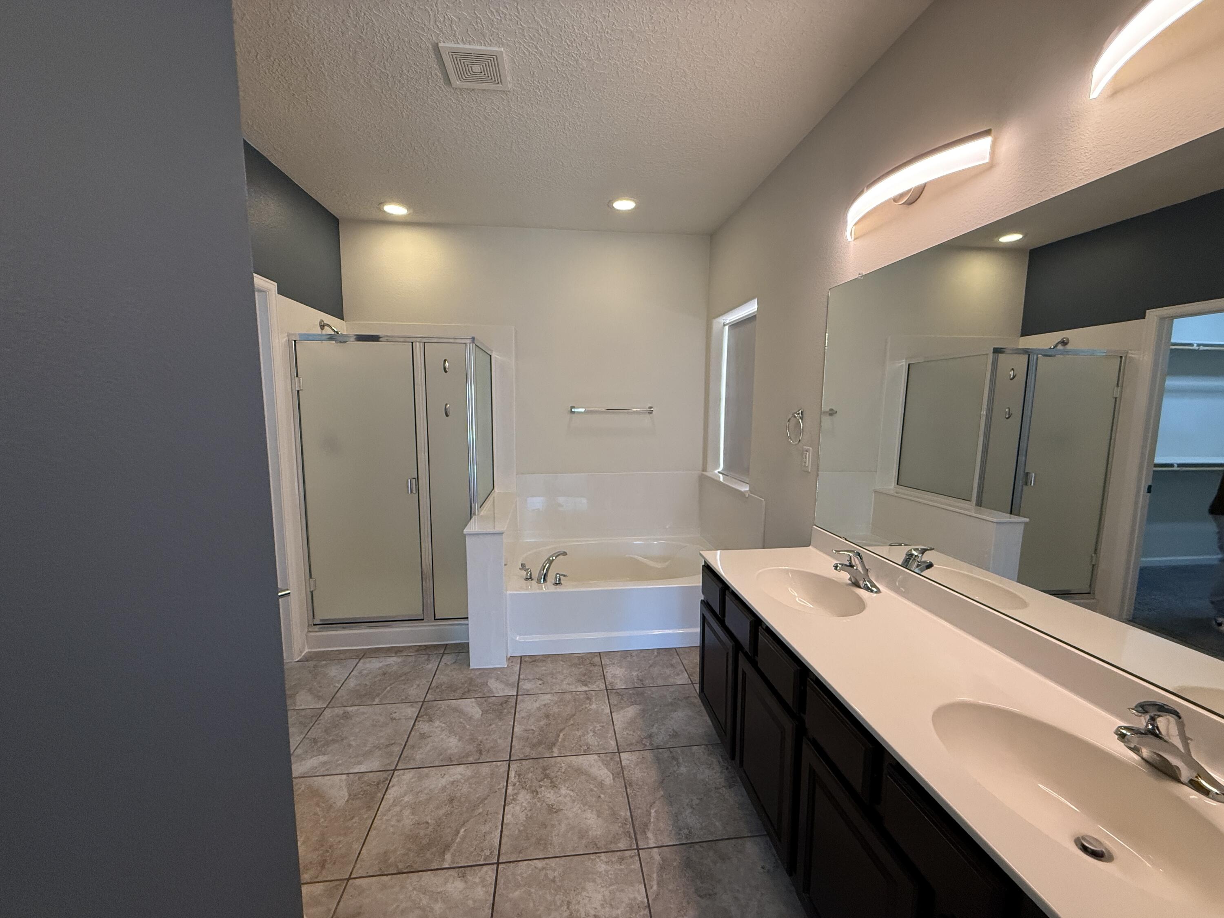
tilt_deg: -5.2
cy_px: 459
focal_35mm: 14
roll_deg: -0.3
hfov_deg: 102.1
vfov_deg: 85.7
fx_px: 495
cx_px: 612
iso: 250
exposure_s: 1/120
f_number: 2.2
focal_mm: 2.22
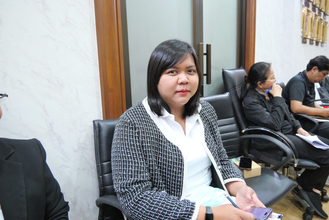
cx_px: 164
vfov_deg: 53.2
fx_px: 219
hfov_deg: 73.7
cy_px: 110
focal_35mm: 24
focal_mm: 12
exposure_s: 1/40
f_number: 3.5
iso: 3200
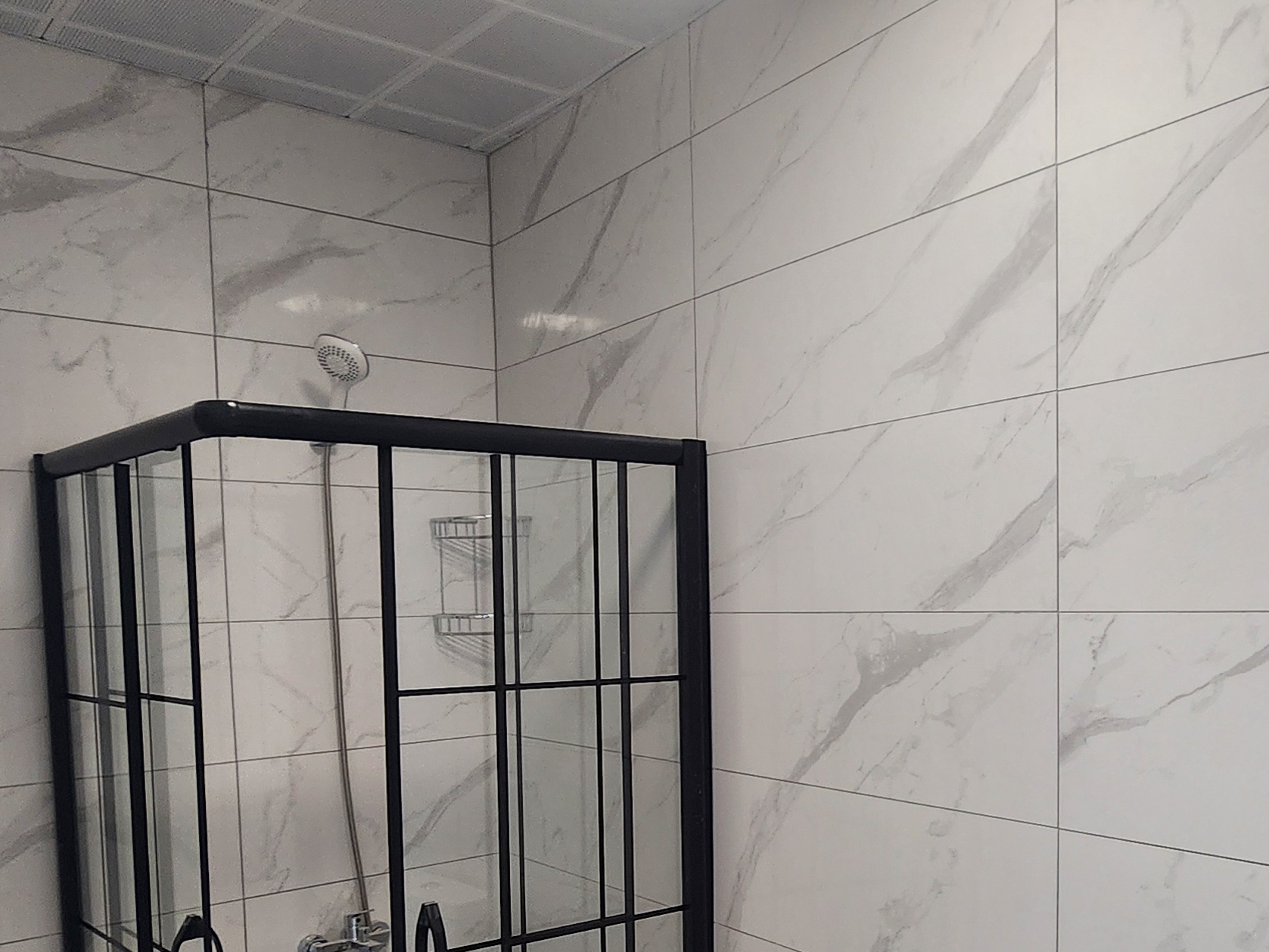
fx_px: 1137
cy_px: 647
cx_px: 815
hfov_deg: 57.4
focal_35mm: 31
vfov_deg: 44.7
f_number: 2.2
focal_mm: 2.2
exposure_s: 1/50
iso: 125
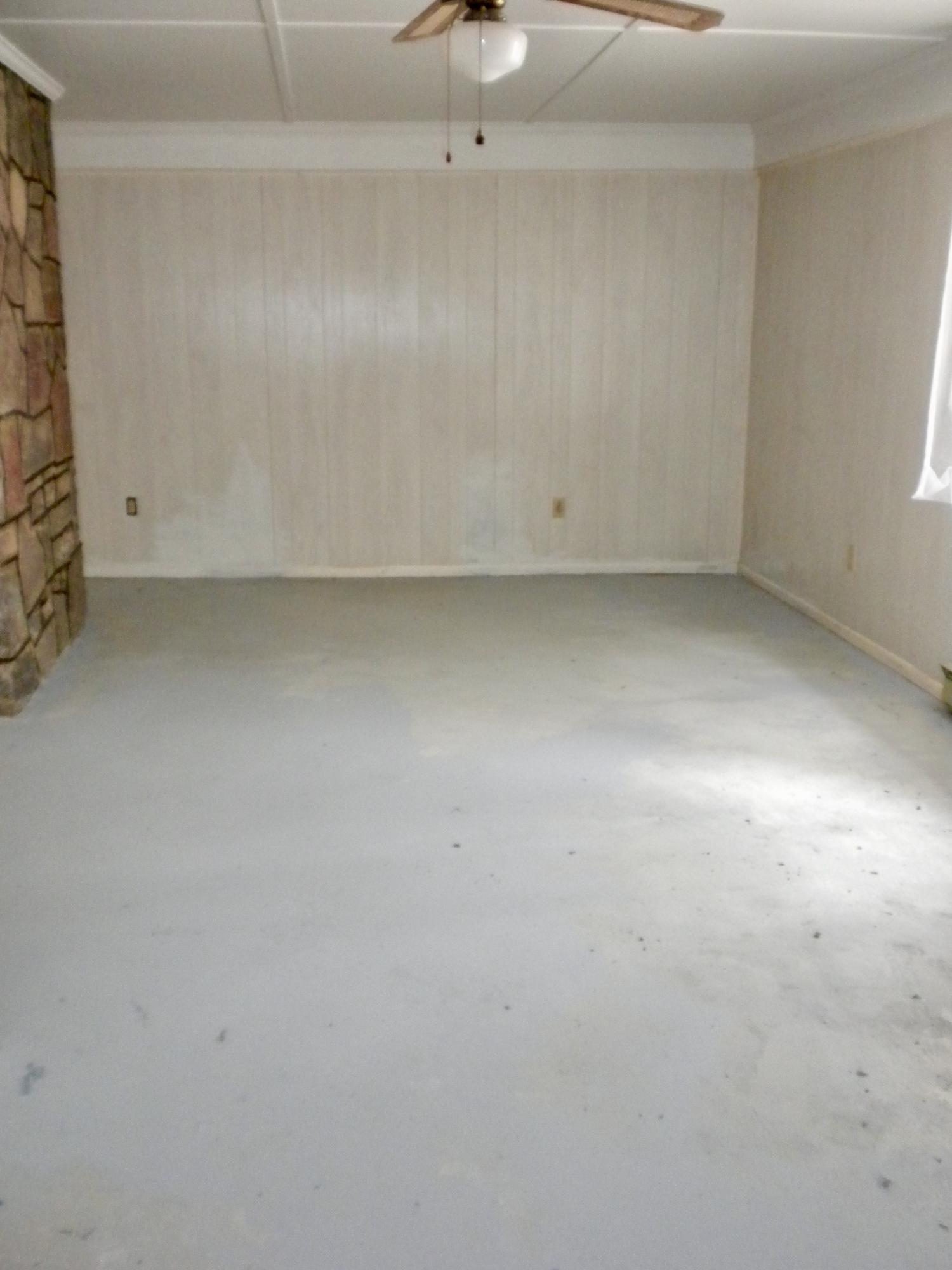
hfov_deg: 38.7
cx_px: 476
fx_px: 1357
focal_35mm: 37
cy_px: 635
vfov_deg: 50.1
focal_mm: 6.6
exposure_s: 1/33
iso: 400
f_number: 3.5
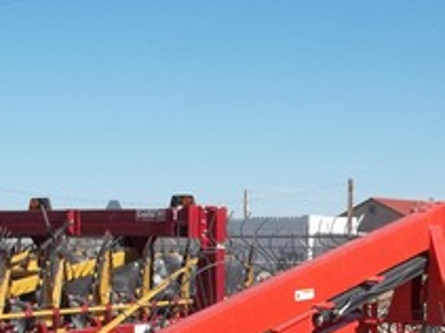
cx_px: 350
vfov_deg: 16.9
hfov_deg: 22.7
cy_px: 344
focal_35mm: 85
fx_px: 1092
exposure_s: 1/200
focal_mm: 5.9
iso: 64
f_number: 8
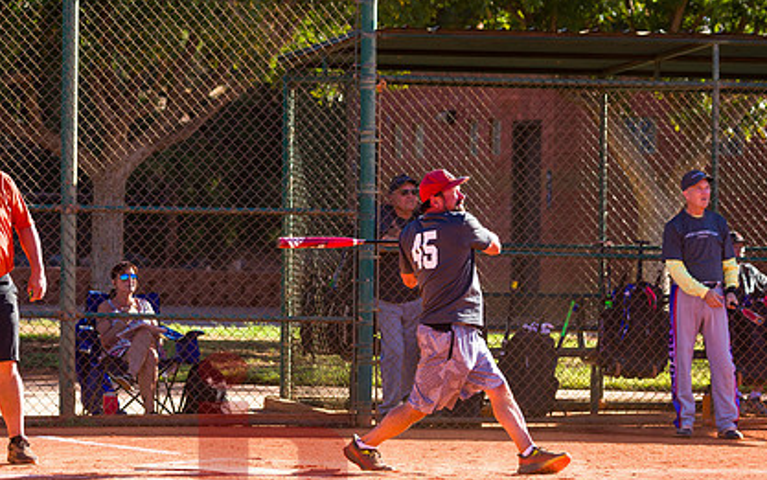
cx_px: 445
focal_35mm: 251
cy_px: 245
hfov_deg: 8.4
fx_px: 5249
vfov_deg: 5.2
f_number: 5
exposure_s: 1/1250
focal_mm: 165
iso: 400
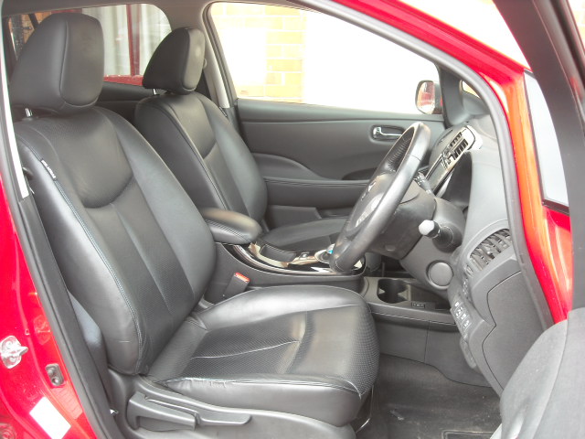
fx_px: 591
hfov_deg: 52.6
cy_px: 220
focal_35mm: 35
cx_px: 292
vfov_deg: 40.7
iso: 104
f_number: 2.8
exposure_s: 1/52
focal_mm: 5.7
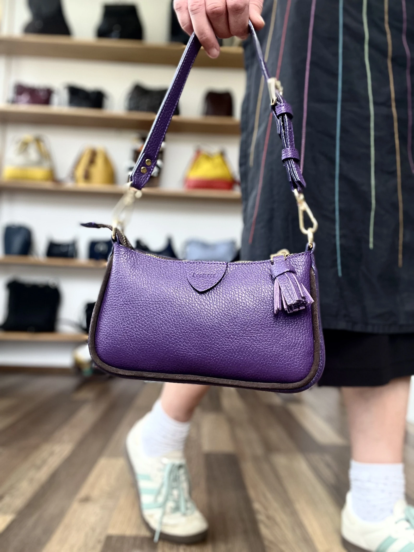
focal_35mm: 30
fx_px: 478
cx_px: 207
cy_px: 276
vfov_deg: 60.0
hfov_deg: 46.8
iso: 125
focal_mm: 2.71
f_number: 2.2
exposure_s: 1/60
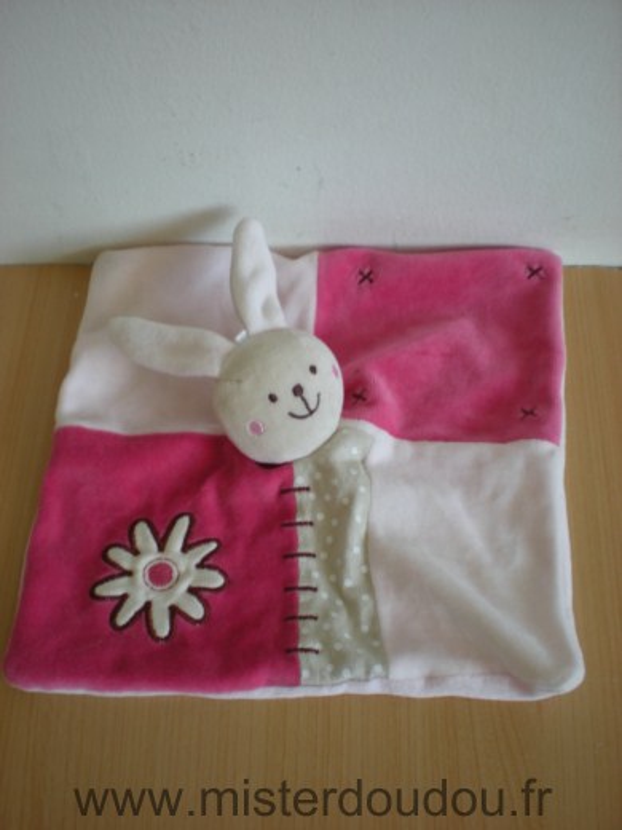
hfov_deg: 37.7
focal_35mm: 38
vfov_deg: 49.0
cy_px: 415
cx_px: 311
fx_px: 910
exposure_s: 1/25
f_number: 3.1
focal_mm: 6.3
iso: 64
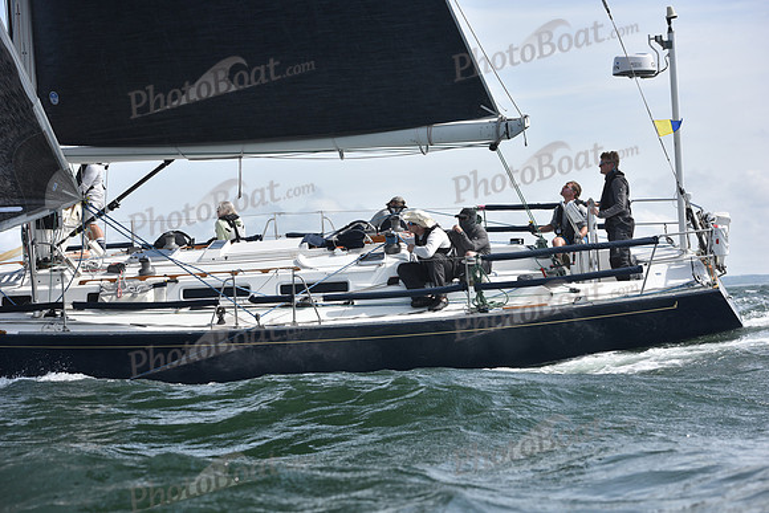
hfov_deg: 28.8
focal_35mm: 70
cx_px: 384
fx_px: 1496
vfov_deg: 19.5
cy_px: 256
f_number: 5.6
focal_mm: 70
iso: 200
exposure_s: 1/1250
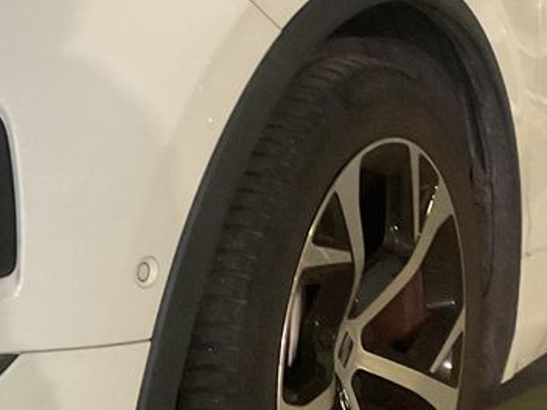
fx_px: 1564
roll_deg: -3.6
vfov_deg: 14.8
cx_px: 329
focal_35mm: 99
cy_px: 34
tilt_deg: +2.8
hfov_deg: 19.8
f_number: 1.8
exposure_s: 1/33
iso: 320
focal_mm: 3
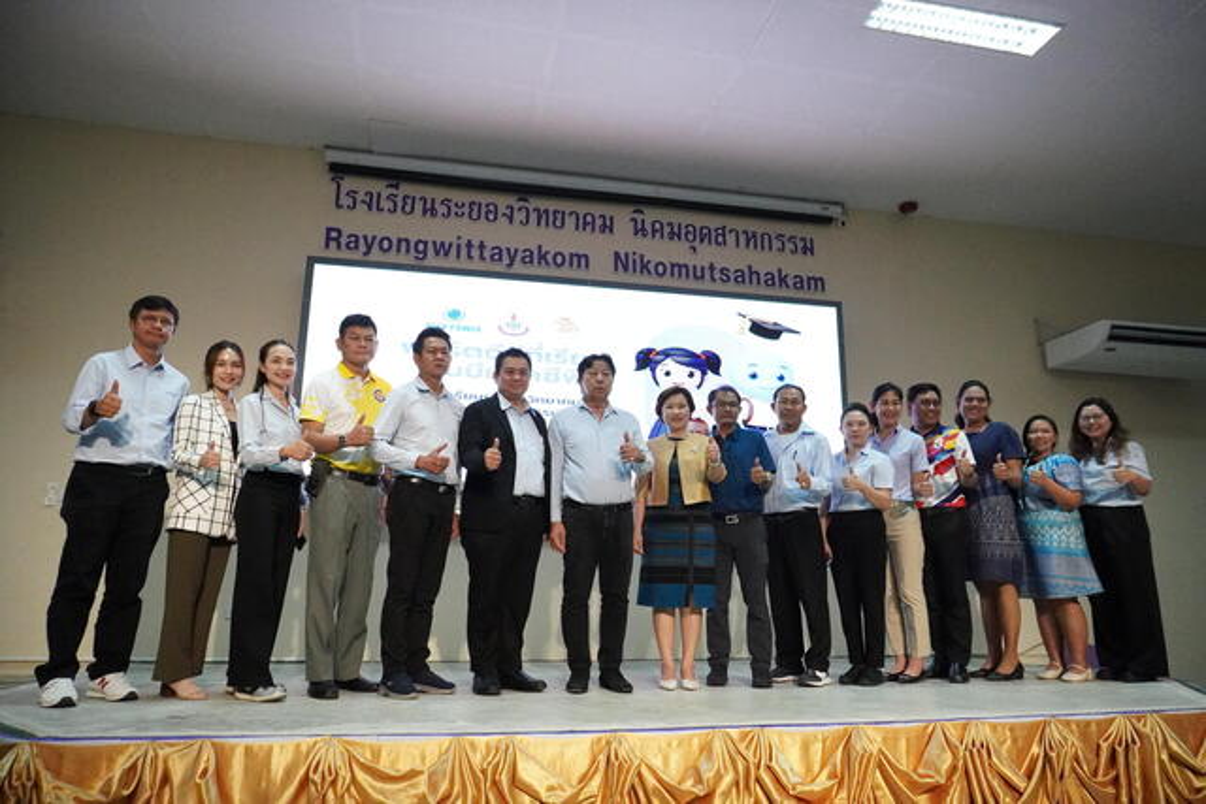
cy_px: 402
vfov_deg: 53.2
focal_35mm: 24
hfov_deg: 73.7
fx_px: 804
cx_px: 603
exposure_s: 1/500
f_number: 4.5
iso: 8000
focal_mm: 16
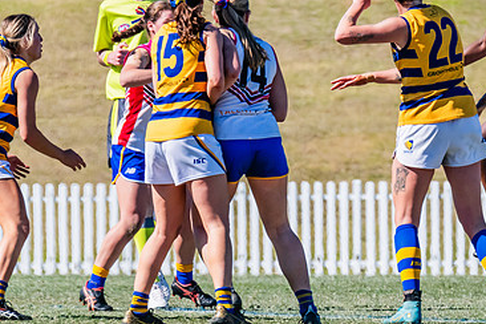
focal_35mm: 1037
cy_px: 106
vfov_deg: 1.3
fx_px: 13998
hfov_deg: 2.0
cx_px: 548
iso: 800
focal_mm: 420
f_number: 10
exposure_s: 1/1600
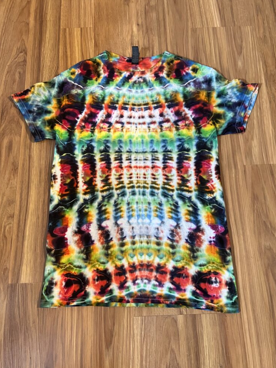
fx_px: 287
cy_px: 187
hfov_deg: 51.4
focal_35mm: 27
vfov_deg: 65.3
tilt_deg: -73.9
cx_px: 138
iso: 500
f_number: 1.5
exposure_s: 1/40
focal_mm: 5.7
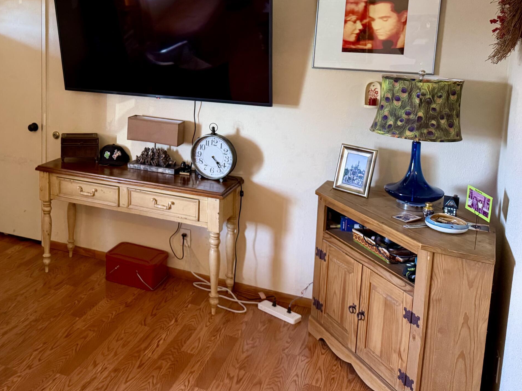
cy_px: 106
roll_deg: -1.1
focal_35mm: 38
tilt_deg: -8.3
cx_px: 111
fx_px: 573
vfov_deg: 37.0
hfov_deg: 46.6
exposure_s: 1/60
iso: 400
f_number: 1.78
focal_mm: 6.76
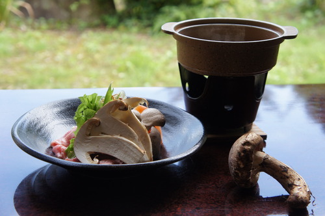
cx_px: 162
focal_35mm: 63
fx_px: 568
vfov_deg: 21.5
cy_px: 108
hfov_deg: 31.9
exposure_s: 1/100
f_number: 5
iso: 200
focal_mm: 42
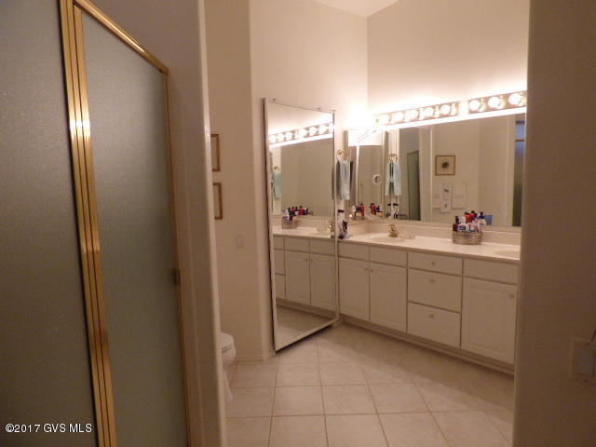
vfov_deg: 66.0
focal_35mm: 20
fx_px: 344
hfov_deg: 81.7
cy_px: 224
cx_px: 298
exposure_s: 1/60
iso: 320
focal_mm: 3.58
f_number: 2.8
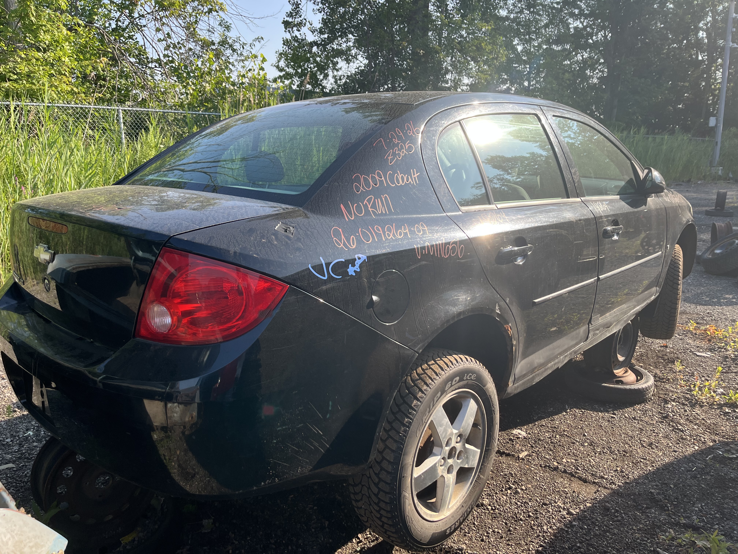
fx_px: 554
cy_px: 277
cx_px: 369
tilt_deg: -11.6
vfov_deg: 53.1
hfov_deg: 67.3
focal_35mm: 26
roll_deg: -0.3
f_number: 1.6
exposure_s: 1/845
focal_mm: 5.1
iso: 50
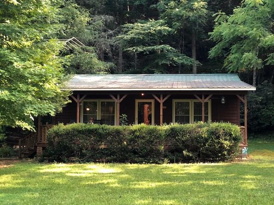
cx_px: 137
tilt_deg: +4.4
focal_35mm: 52
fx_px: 412
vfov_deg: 28.0
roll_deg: -0.3
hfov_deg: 36.8
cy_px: 102
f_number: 2.4
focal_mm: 6
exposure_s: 1/60
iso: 50
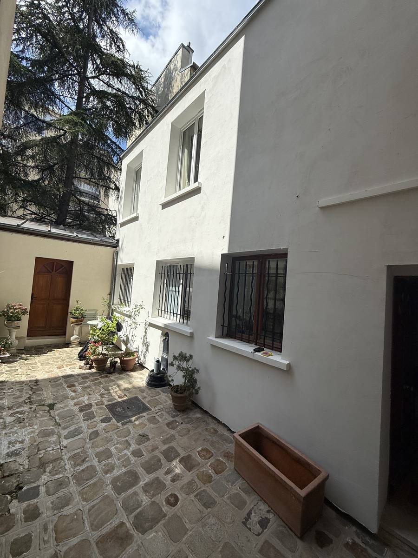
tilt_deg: +4.4
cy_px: 279
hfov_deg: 85.7
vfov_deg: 102.1
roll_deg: -5.0
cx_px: 209
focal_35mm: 14
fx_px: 225
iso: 50
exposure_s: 1/2976
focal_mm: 2.22
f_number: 2.2
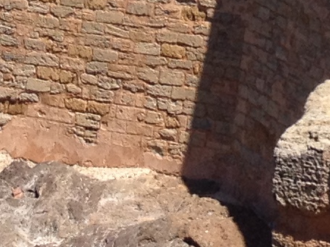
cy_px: -482
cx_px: 419
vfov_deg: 5.5
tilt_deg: +0.2
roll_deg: +0.4
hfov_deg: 7.7
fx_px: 2420
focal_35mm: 254
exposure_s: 1/2208
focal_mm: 4.28
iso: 50
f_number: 2.4
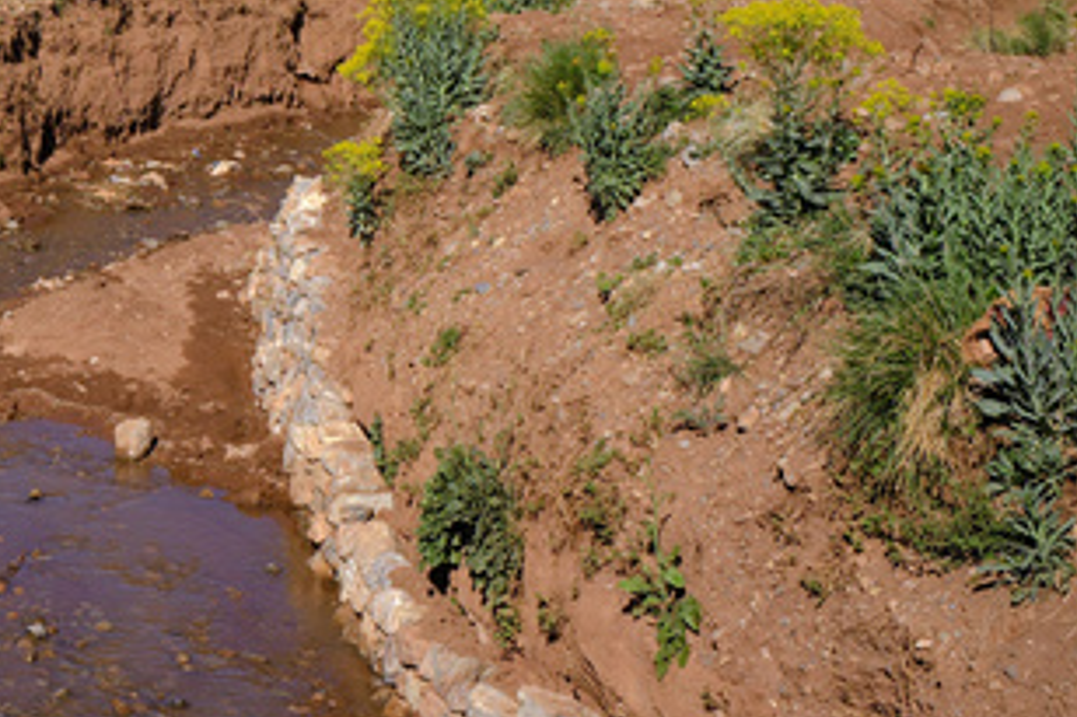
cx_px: -234
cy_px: 3
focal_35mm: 91
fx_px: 2721
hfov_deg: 20.8
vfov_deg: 14.8
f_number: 11
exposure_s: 1/320
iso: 400
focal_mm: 23
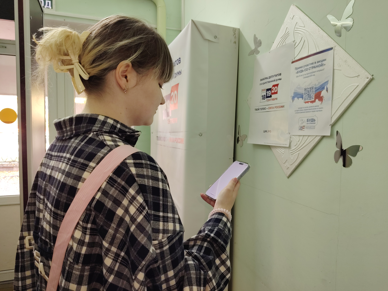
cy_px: 146
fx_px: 269
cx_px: 194
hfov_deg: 71.6
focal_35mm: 24
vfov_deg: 56.8
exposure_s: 1/33.3
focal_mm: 5.25
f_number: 1.75
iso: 472
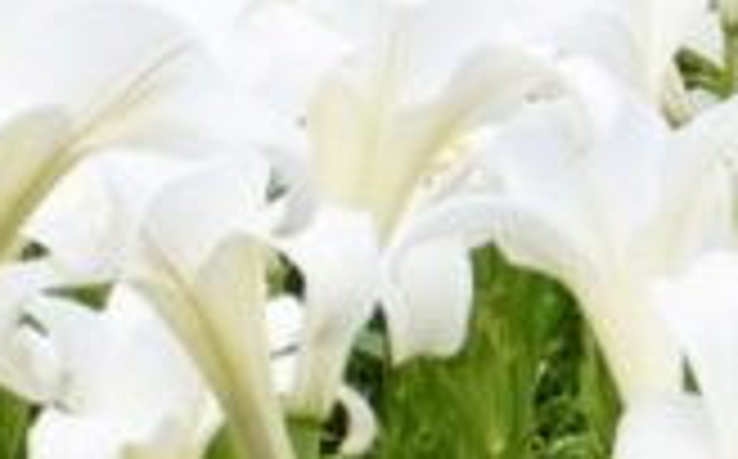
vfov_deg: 2.7
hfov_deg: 4.2
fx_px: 9842
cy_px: -277
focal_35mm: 490
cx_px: 1710
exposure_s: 1/125
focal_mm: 41
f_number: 9
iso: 100
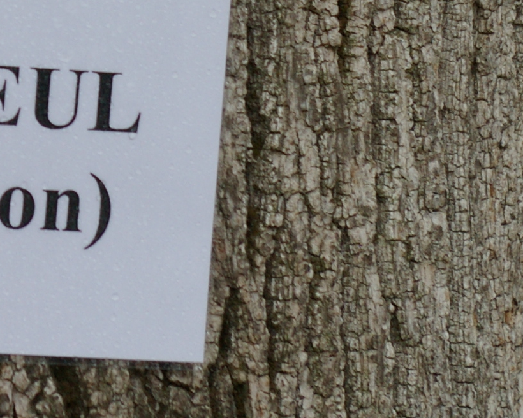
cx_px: -86
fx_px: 3994
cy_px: -23
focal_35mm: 258
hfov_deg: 7.4
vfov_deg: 6.0
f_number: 8
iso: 400
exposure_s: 1/125
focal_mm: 50
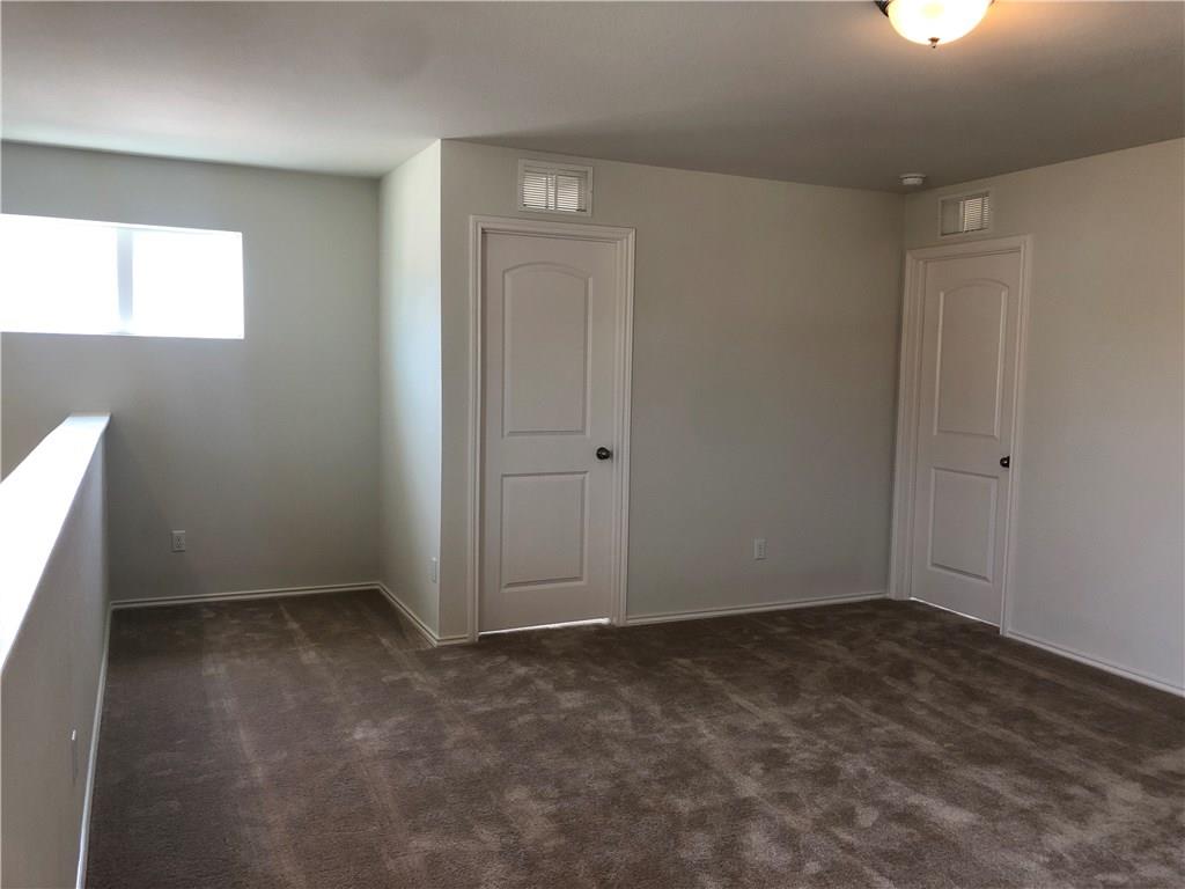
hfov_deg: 63.4
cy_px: 444
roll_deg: -0.7
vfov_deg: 49.7
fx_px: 959
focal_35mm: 28
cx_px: 592
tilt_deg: -4.9
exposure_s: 1/30
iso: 32
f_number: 1.8
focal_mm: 4
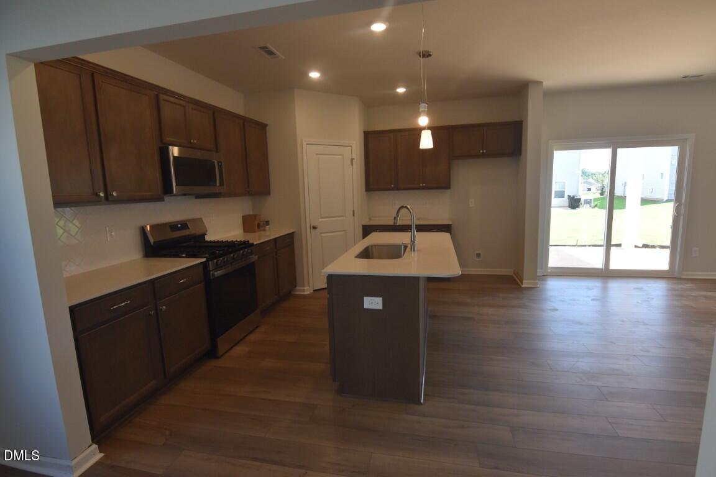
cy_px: 238
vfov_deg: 72.1
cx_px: 358
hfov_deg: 95.0
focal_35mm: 16
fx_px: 328
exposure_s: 1/160
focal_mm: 11
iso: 400
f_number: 6.3
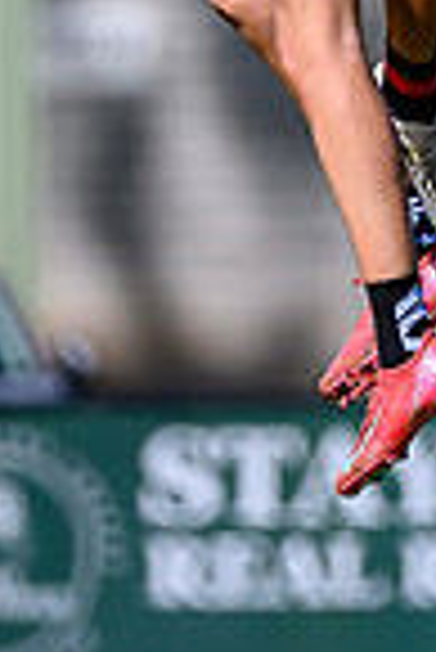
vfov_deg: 0.7
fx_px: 56976
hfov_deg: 0.4
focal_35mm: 3144
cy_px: -272
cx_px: 571
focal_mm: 500
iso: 100
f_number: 4
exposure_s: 1/1600
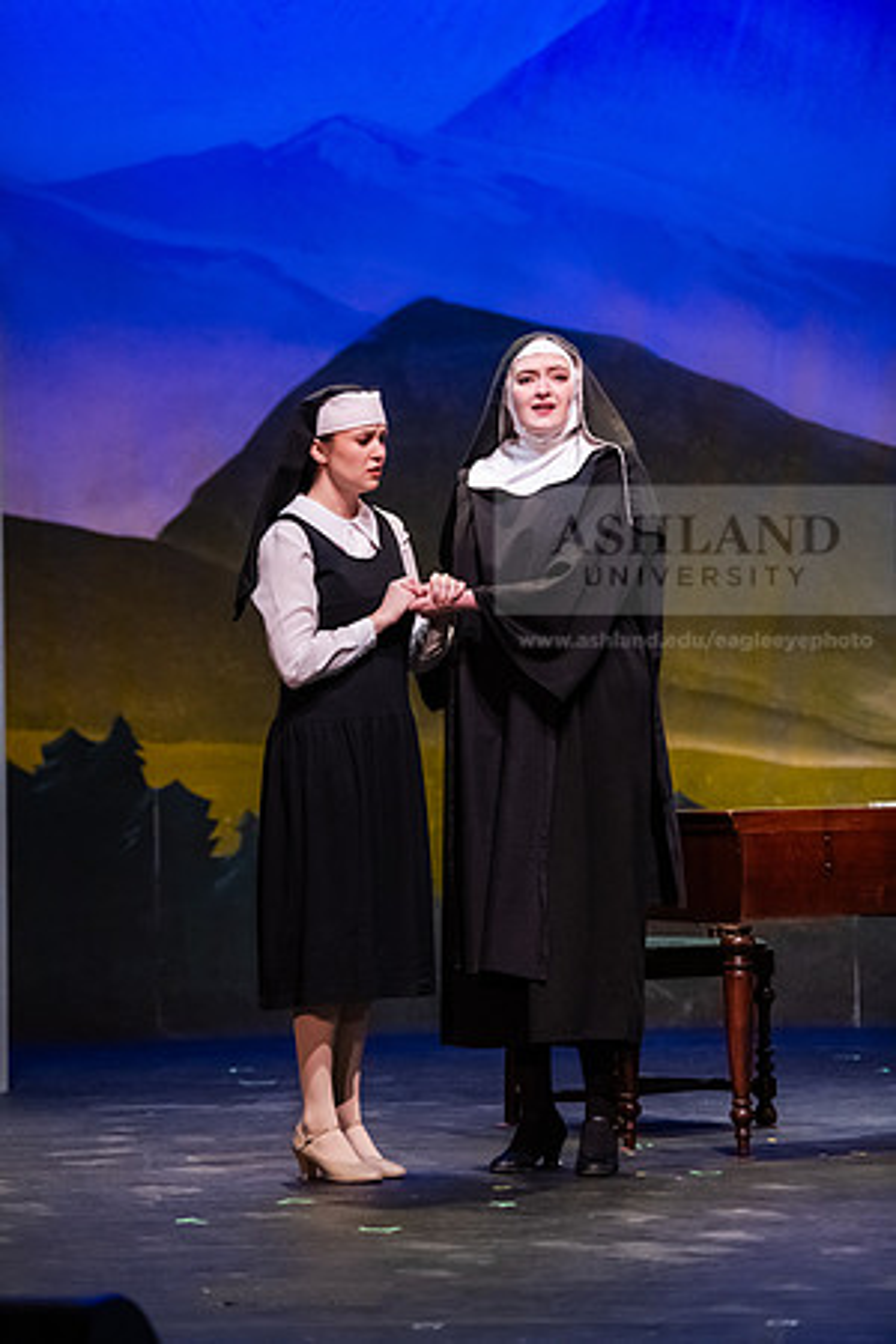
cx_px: 448
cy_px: 672
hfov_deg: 9.5
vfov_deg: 14.2
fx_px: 5413
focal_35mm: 145
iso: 5000
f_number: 3.2
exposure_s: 1/200
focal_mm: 145
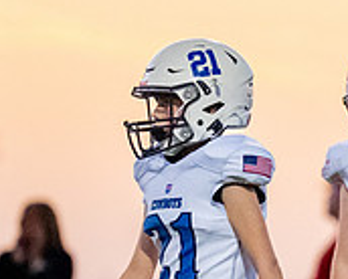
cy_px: 270
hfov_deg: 1.9
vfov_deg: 1.5
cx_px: 383
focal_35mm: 1023
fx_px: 10548
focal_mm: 200
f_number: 2.8
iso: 5000
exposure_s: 1/1000
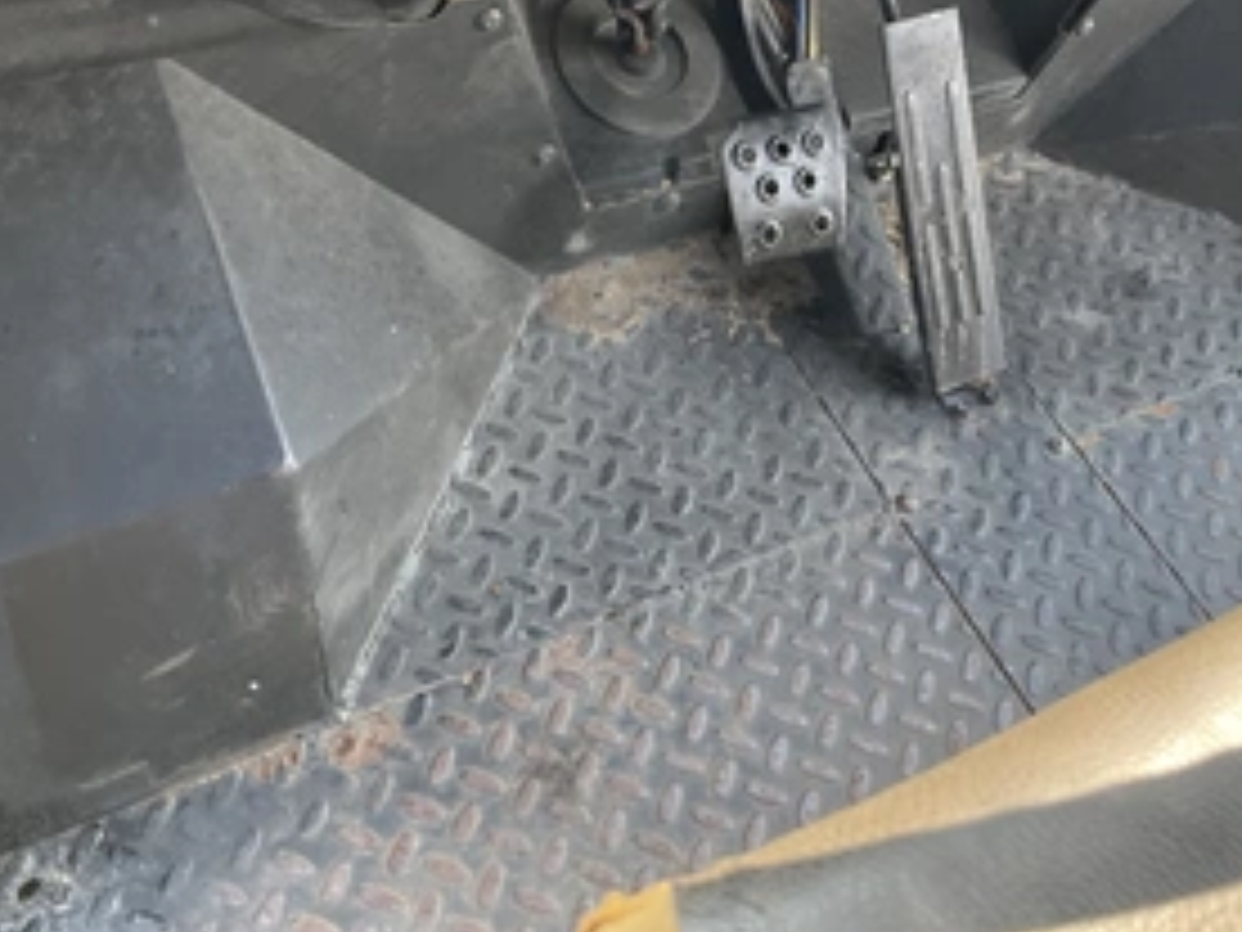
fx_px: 1507
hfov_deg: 44.7
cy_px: 306
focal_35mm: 42
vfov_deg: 34.0
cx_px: 680
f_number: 1.8
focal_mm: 3
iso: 32
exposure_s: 1/123
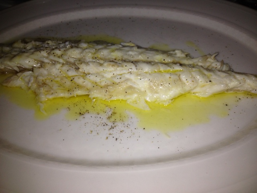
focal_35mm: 35
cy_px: 96
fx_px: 260
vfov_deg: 40.7
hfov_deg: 52.6
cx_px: 128
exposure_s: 1/171
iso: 64
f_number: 2.4
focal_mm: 4.28
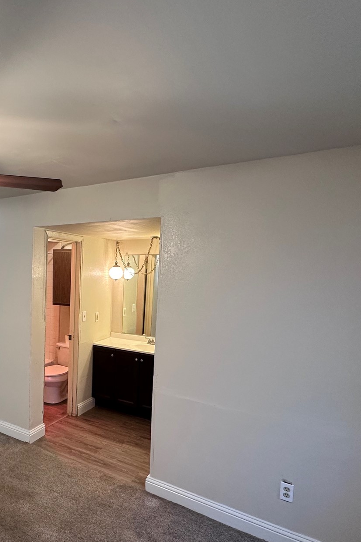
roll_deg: -1.6
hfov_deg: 48.1
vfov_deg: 73.5
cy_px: 302
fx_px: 361
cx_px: 42
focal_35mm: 24
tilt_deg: -4.9
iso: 200
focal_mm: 2.22
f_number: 2.2
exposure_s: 1/60
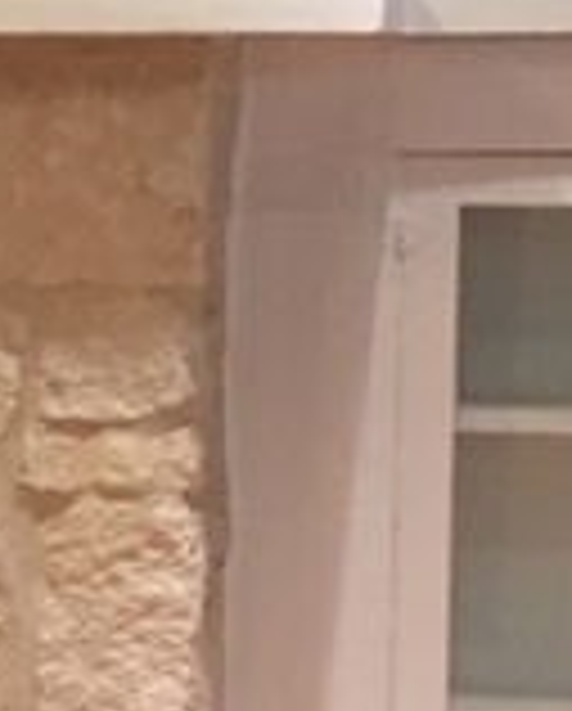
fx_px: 4072
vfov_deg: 10.0
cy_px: 405
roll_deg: +0.5
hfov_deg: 7.7
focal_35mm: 193
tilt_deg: -7.4
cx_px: -509
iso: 160
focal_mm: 4.15
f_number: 2.2
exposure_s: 1/30
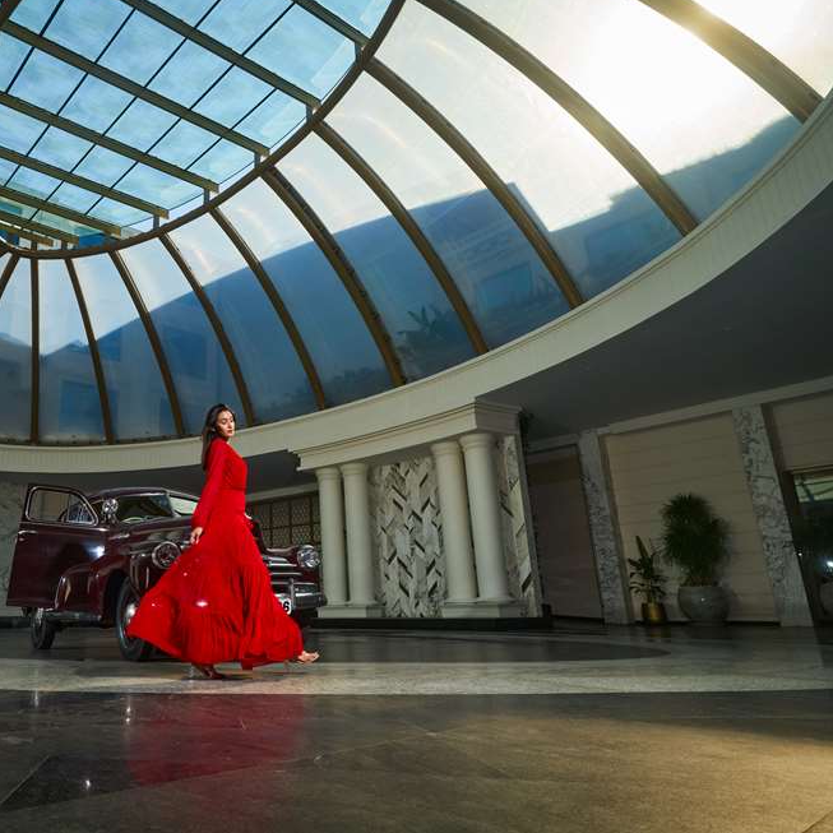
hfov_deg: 62.5
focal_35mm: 24
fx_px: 653
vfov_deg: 65.0
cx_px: 242
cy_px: 400
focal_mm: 18
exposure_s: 1/160
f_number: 6.3
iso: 250
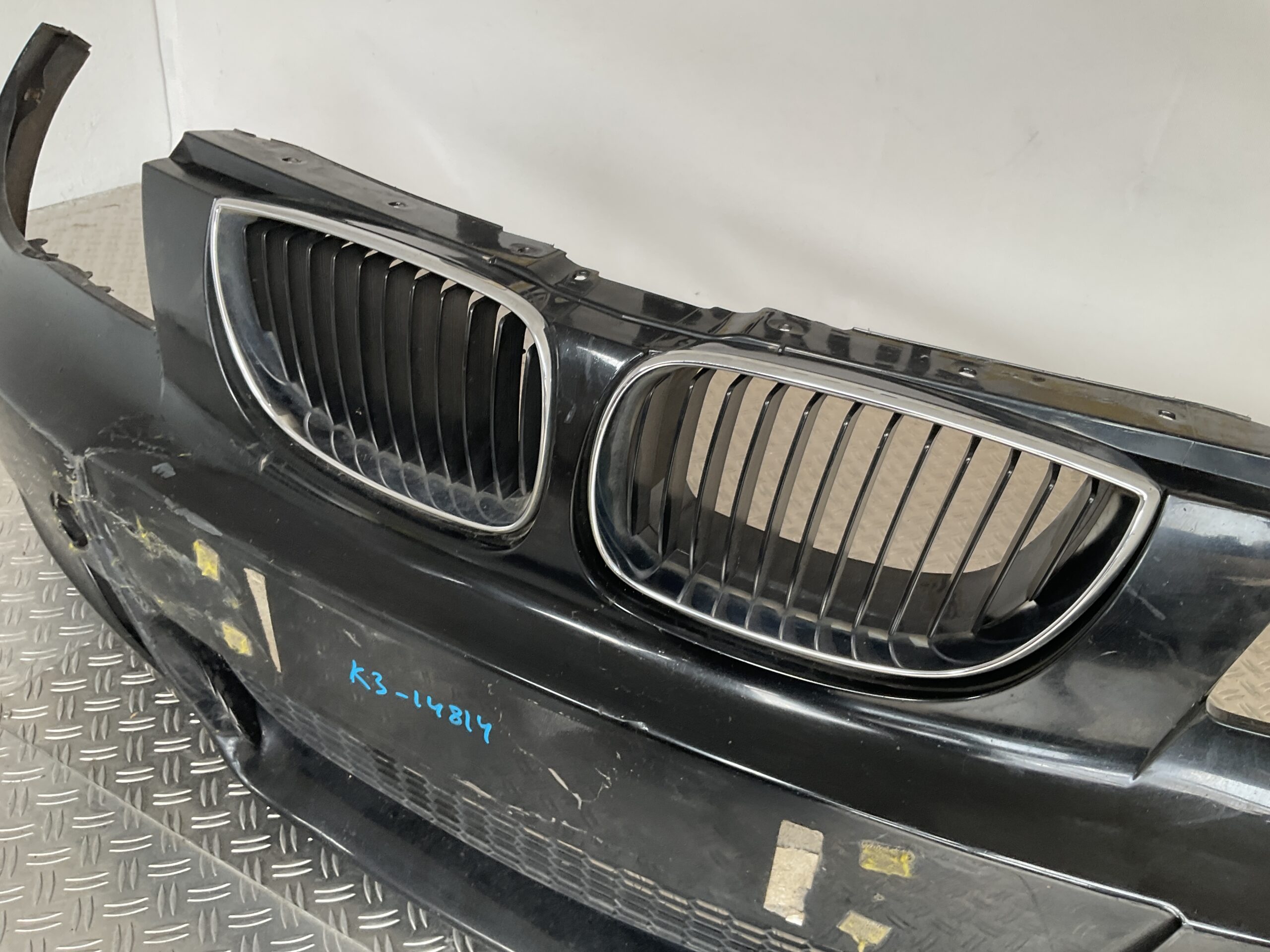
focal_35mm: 29
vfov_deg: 48.2
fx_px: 1064
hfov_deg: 61.7
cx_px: 635
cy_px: 476
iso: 20
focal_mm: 3
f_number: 1.8
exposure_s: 1/100
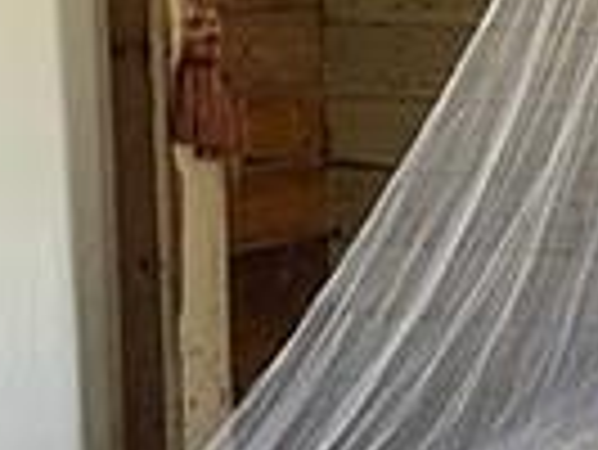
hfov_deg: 14.5
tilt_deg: -6.9
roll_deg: -0.3
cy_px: 214
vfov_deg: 12.3
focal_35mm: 121
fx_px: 2092
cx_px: 1034
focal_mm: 4.2
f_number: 1.6
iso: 125
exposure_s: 1/78
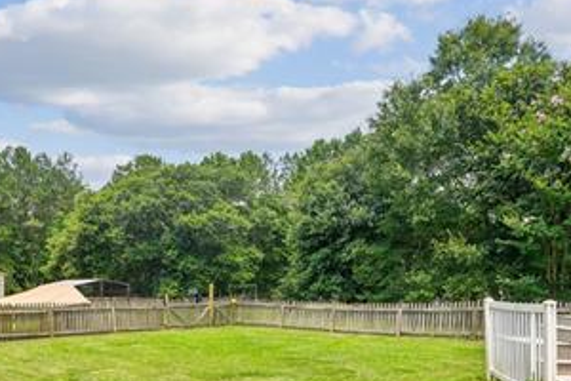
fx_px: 508
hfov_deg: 57.4
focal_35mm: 32
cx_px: 190
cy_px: 295
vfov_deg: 39.7
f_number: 11
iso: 400
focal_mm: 15
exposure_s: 1/160
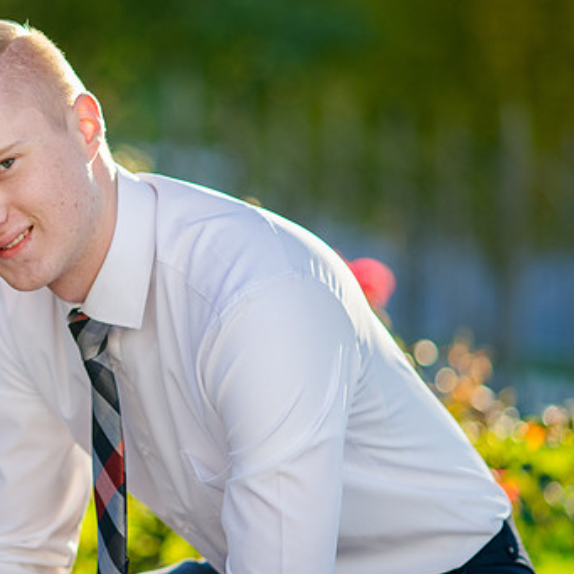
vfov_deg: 9.1
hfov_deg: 9.0
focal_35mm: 193
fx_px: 3621
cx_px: 69
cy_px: 300
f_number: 2
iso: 200
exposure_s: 1/500
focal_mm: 105
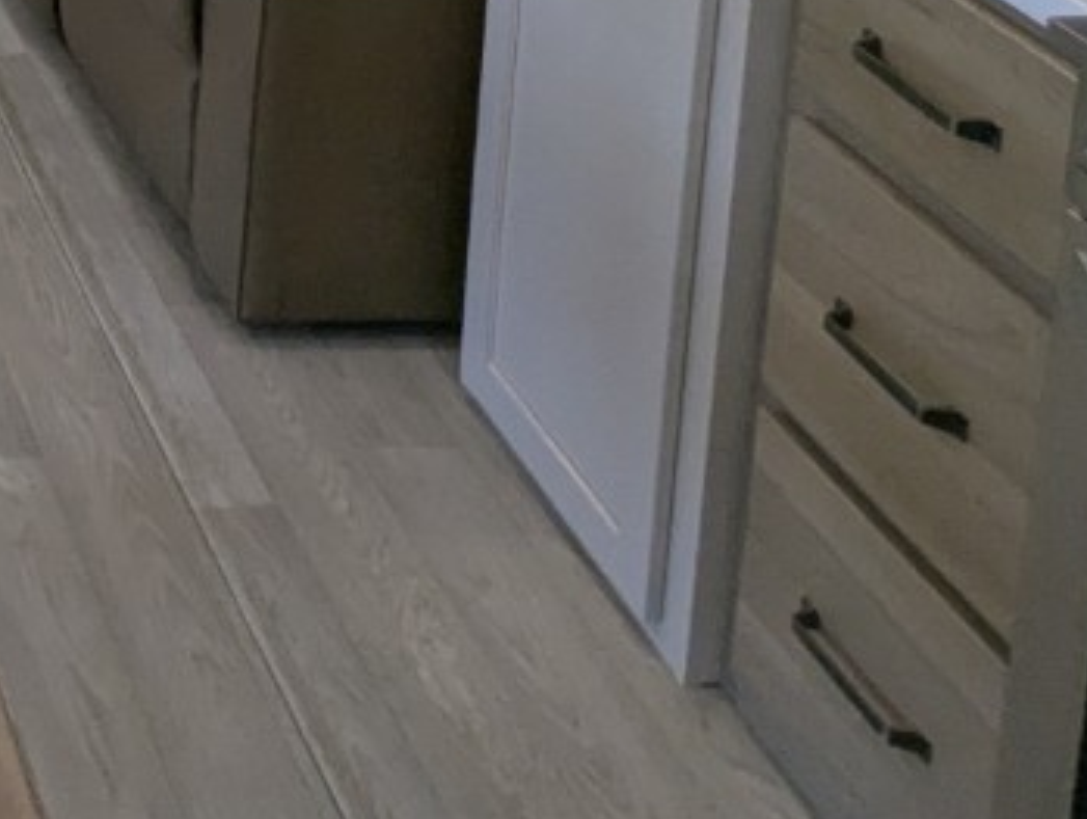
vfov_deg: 18.2
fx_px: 2013
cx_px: -450
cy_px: -654
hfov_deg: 24.8
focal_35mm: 64
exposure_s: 1/192
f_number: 2.2
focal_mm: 2.35
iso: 90
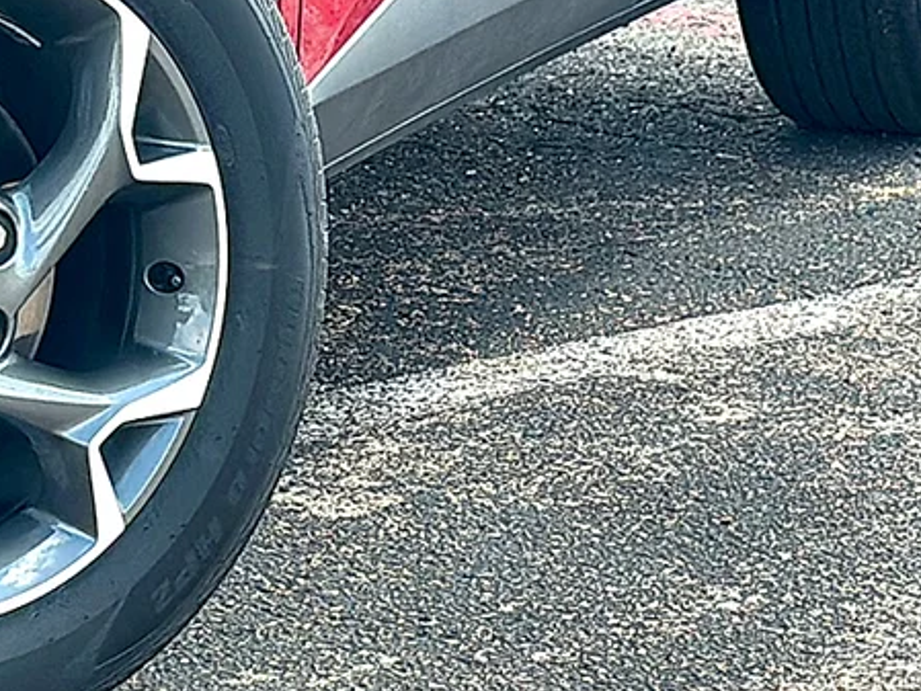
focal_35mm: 156
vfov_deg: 9.5
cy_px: 298
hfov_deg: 12.6
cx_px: 269
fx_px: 4152
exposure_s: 1/1043
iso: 80
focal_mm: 6.86
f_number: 1.78
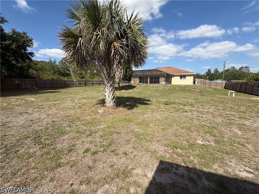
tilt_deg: -7.7
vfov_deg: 85.7
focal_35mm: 14
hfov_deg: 102.1
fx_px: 105
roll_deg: -0.7
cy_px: 97
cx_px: 130
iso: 50
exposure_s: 1/1901
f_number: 2.2
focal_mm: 2.22
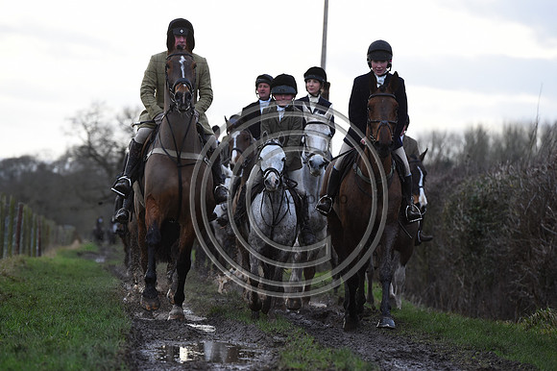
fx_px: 2861
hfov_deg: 11.1
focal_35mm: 185
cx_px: 278
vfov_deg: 7.4
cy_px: 186
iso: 1800
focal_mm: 185
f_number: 5.6
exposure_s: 1/1250
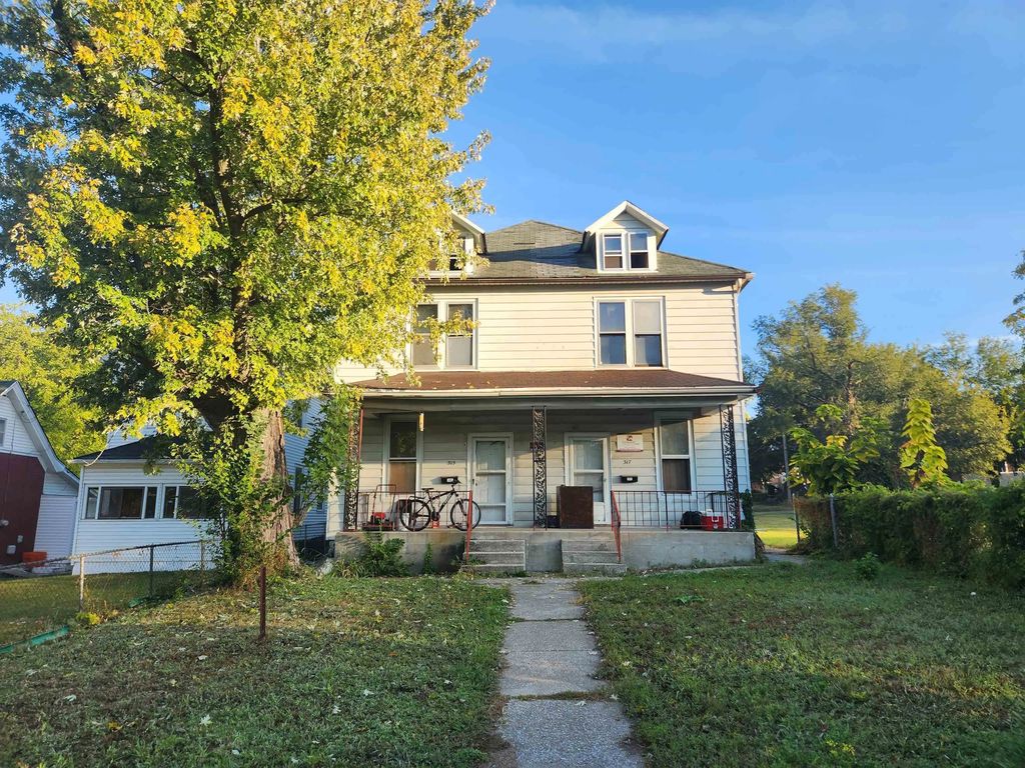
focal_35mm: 23
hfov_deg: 73.9
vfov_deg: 58.9
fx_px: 681
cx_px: 512
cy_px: 384
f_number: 1.8
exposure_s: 1/444
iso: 20
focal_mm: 5.4
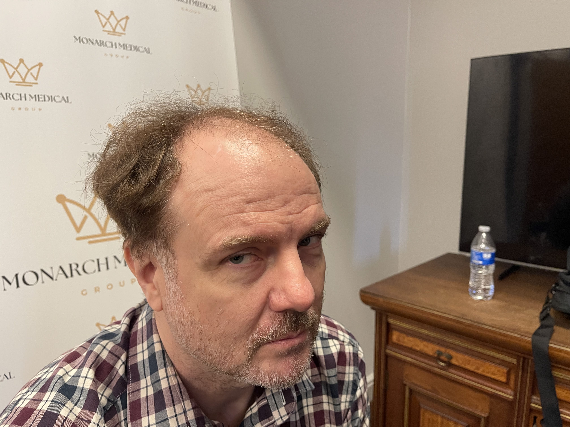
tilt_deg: -10.4
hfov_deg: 69.4
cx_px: 285
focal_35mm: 25
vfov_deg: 54.9
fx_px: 412
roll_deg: -0.5
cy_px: 214
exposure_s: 1/50
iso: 250
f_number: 1.6
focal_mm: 5.1
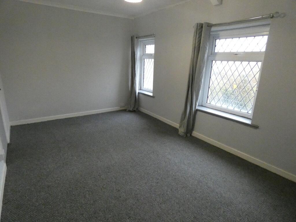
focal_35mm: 20
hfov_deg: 81.7
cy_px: 111
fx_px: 171
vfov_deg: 66.0
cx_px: 148
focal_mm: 3.6
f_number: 2.8
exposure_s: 1/125
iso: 2000
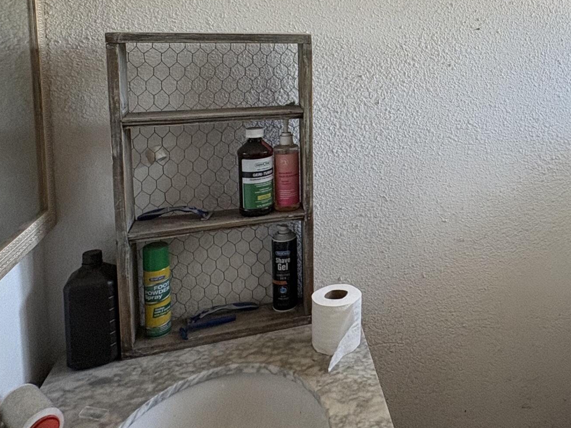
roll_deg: -0.6
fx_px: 528
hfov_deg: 53.0
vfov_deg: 41.8
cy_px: 73
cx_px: 459
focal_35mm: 32
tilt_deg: -4.2
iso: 160
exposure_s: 1/99
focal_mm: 2.22
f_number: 2.2
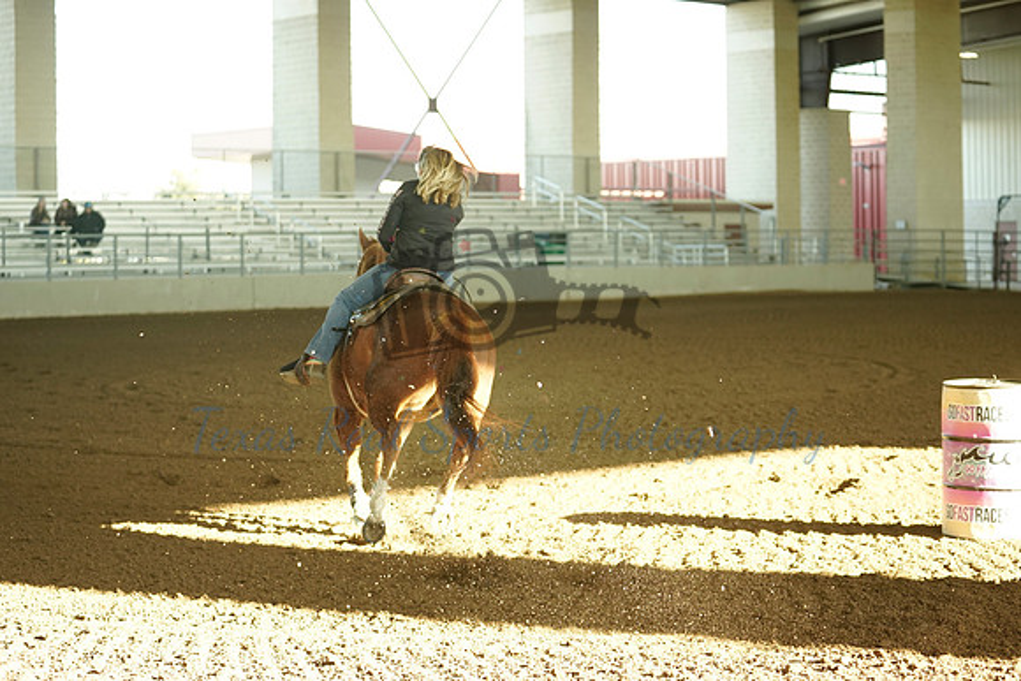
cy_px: 340
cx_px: 510
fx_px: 1986
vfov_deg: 19.5
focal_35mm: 70
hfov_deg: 28.8
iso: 1600
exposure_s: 1/800
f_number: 2.8
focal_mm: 70
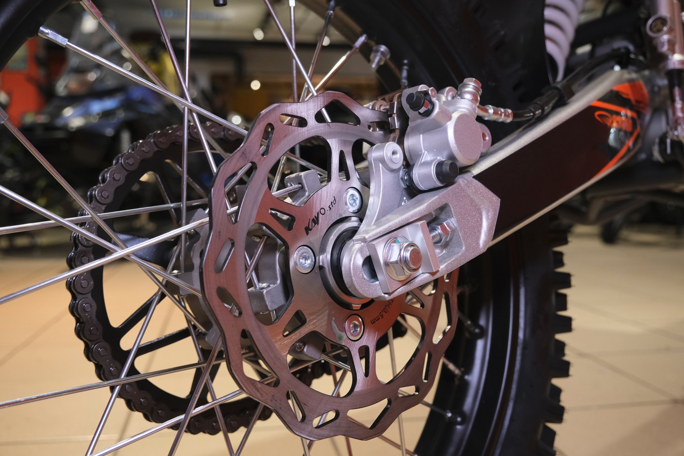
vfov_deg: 37.9
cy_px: 228
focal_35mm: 35
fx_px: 665
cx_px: 342
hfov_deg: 54.4
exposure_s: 1/160
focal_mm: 23.5
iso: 1600
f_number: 4
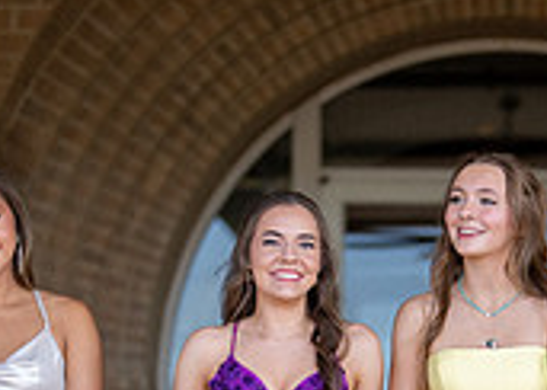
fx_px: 2842
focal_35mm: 183
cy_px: 543
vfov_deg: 7.7
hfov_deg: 10.9
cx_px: 483
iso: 160
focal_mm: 50
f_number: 1.3
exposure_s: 1/1250
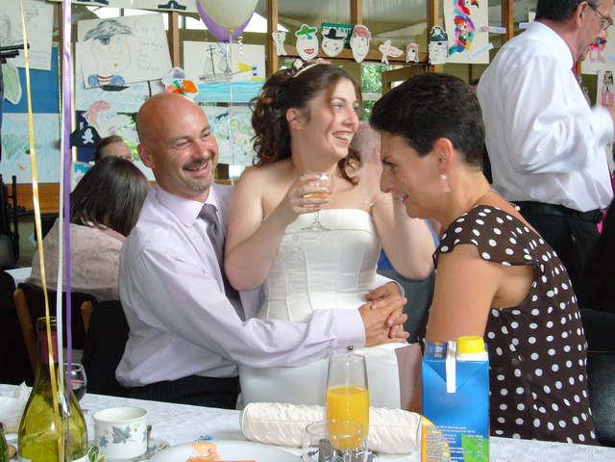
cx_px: 308
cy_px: 231
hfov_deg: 35.5
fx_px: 959
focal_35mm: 54
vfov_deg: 27.0
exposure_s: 1/20
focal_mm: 8.8
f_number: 3.8
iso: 200
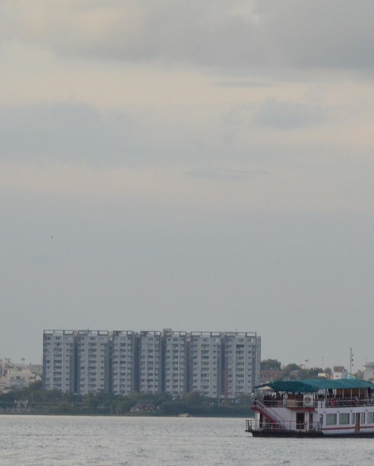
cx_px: 459
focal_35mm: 399
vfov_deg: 4.8
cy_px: 404
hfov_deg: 3.9
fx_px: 5520
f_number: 16
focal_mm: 105
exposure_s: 1/200
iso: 1000
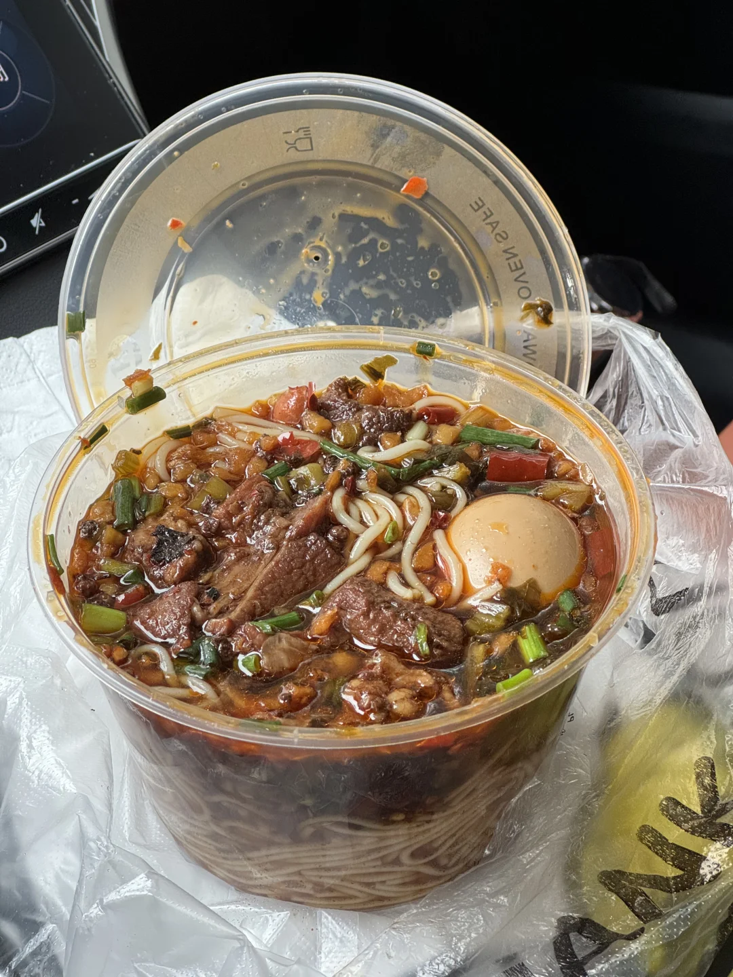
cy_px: 488
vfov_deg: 25.3
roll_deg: +3.3
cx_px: 366
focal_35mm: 77
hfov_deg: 19.1
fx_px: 2174
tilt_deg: -36.7
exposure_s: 1/60
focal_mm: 9
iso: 400
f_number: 2.8
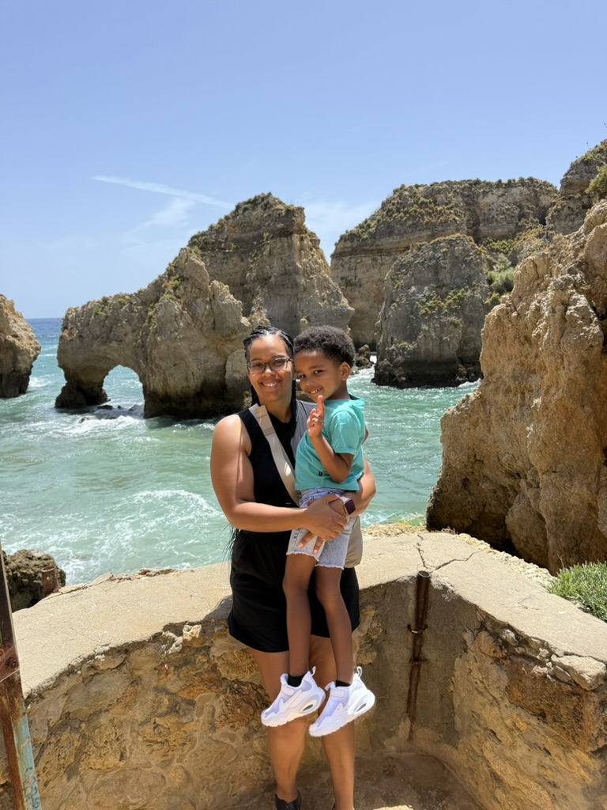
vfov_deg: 71.6
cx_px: 304
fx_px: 561
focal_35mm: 24
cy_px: 405
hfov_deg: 56.8
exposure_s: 1/3425
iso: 80
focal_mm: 6.76
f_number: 1.78
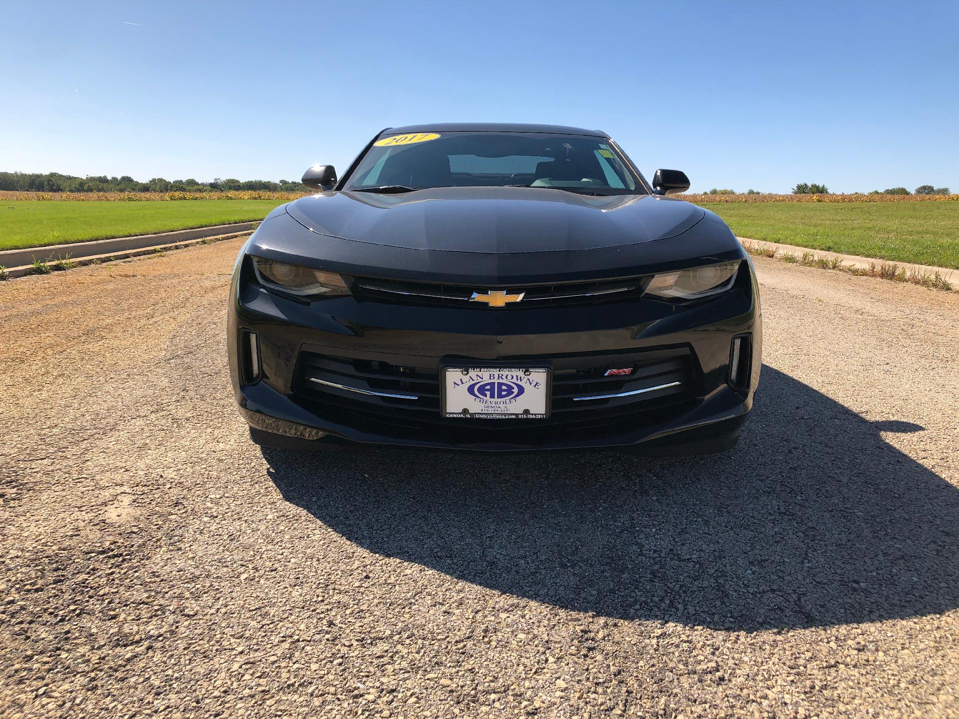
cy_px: 360
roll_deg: -1.1
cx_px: 480
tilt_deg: -8.3
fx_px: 776
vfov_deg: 49.7
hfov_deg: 63.4
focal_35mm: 28
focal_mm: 4
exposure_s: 1/1845
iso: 20
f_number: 1.8
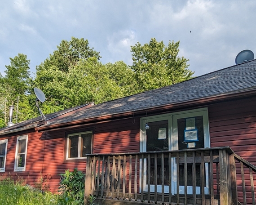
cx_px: 115
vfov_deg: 50.6
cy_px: 137
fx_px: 212
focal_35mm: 28
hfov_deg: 62.1
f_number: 2.2
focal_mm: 2.35
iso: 44
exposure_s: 1/675
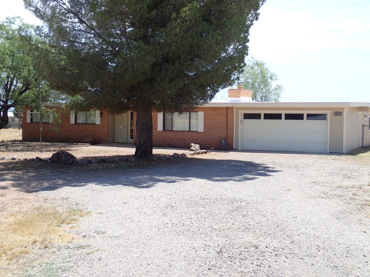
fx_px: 460
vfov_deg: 33.6
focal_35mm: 43
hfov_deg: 43.9
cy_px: 138
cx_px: 185
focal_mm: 7.86
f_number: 4
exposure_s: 1/400
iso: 100
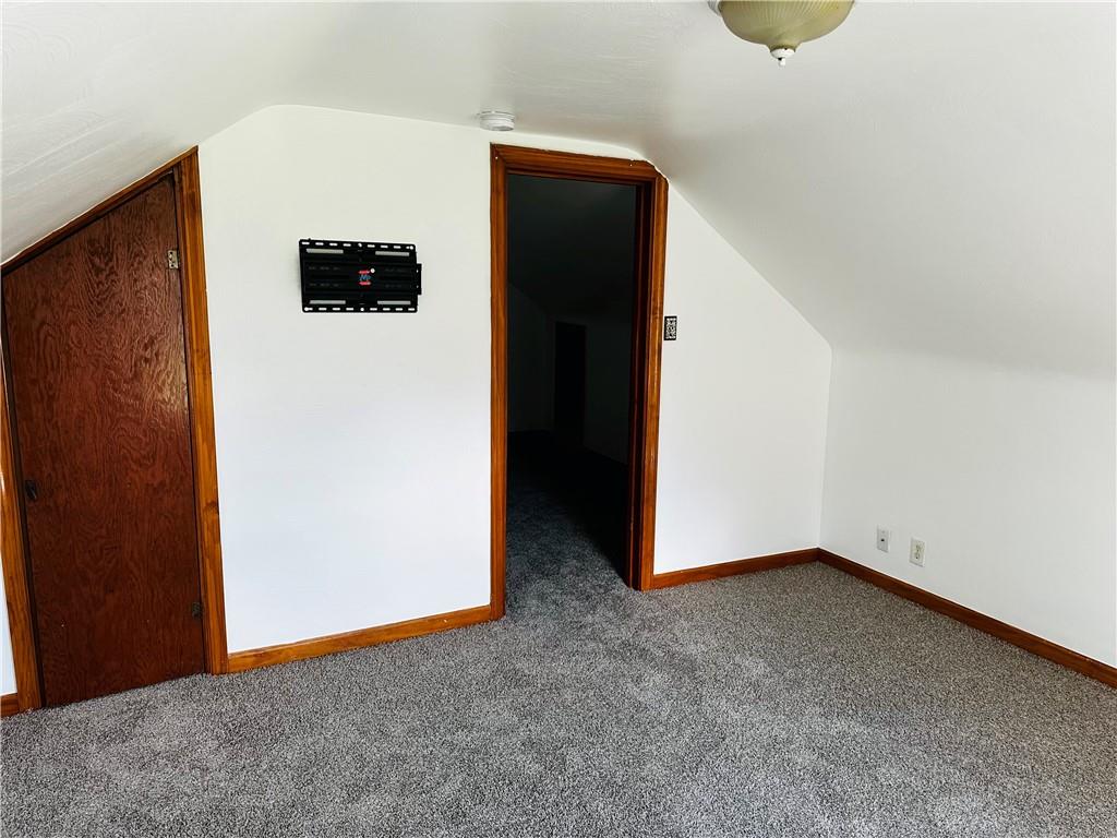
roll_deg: -1.3
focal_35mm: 24
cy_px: 419
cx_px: 558
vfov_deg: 56.8
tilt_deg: -9.1
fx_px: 774
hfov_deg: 71.6
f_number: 1.78
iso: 125
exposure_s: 1/121
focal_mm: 6.86
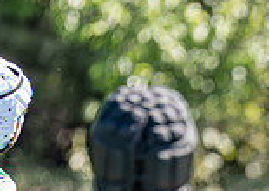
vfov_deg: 1.1
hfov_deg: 1.5
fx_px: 10390
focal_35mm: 1363
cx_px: 510
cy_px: 380
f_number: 2.8
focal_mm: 191
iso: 200
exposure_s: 1/2500
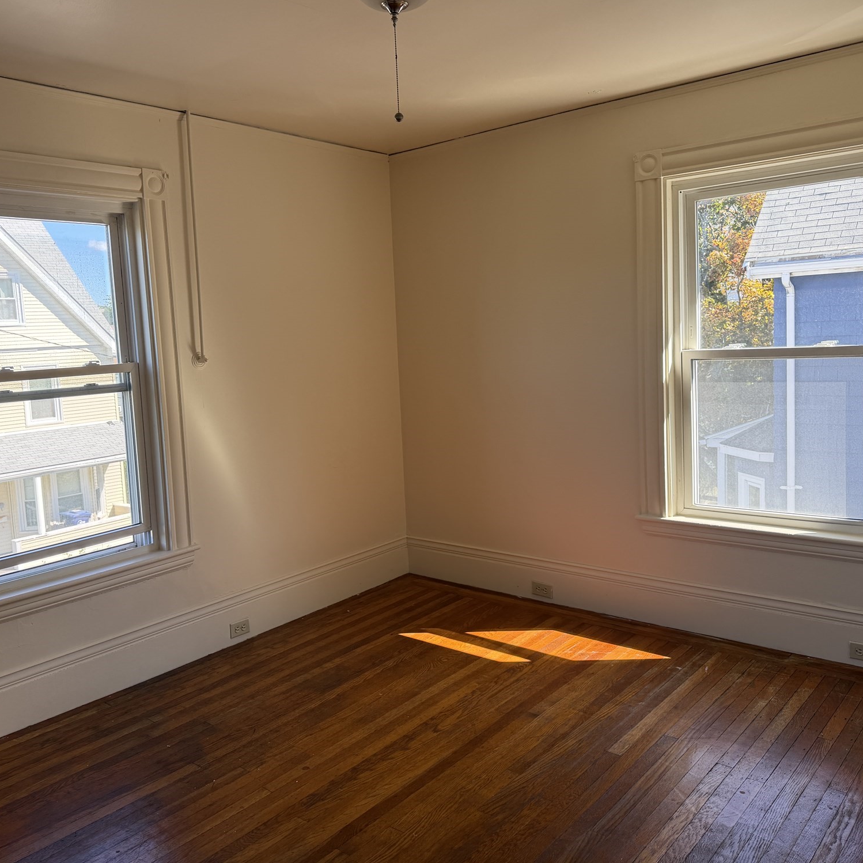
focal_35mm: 29
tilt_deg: -5.9
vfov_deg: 55.6
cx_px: 362
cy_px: 421
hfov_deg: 55.4
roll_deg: +3.4
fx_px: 818
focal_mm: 6.76
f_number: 1.78
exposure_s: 1/315
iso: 100
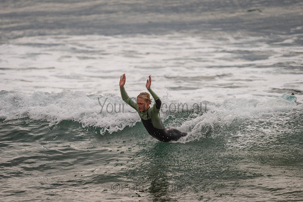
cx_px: 152
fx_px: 4209
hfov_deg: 4.1
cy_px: 101
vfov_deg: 2.8
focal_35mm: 500
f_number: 5.6
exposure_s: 1/320
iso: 110
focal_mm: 500
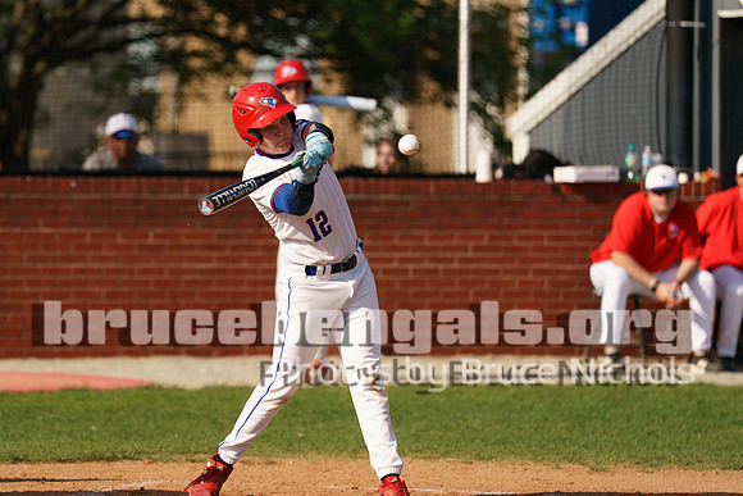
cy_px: 213
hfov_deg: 6.4
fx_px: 6687
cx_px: 262
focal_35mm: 324
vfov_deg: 4.2
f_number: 2.8
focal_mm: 200
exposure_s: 1/3200
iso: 160
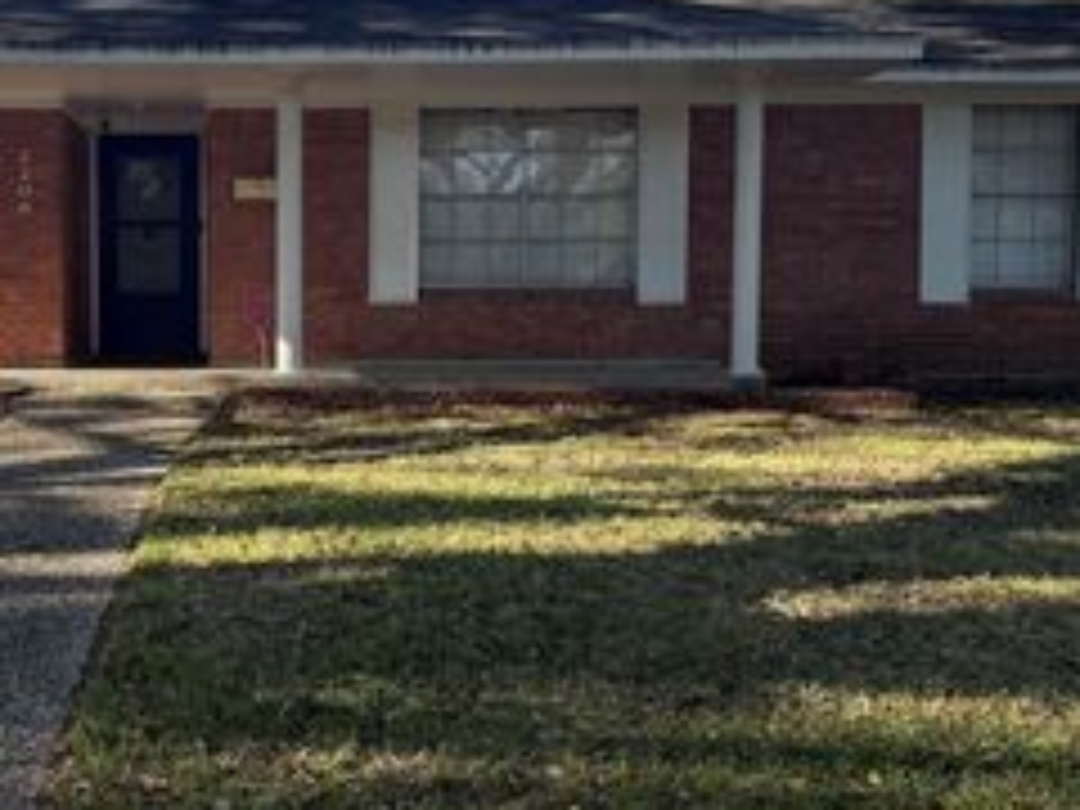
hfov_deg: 37.2
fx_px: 1560
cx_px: 261
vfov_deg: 29.1
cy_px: 371
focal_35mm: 50
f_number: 1.78
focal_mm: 6.76
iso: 80
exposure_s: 1/1585
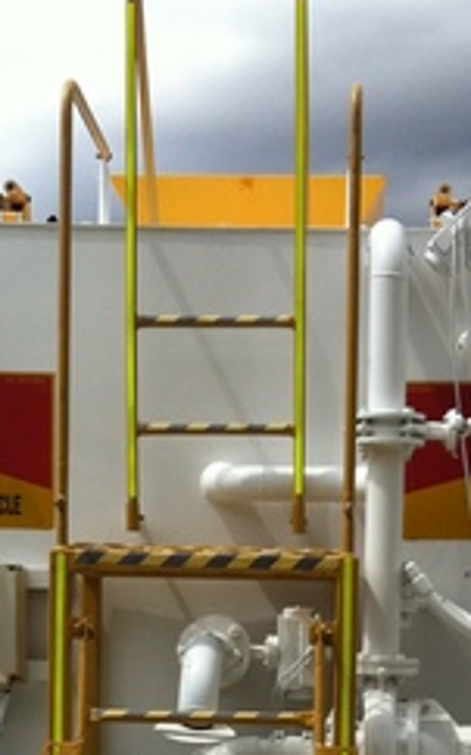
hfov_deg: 14.2
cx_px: 246
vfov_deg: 21.7
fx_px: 1892
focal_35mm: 92
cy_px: 764
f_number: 2.8
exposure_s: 1/1774
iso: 80
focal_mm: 3.85
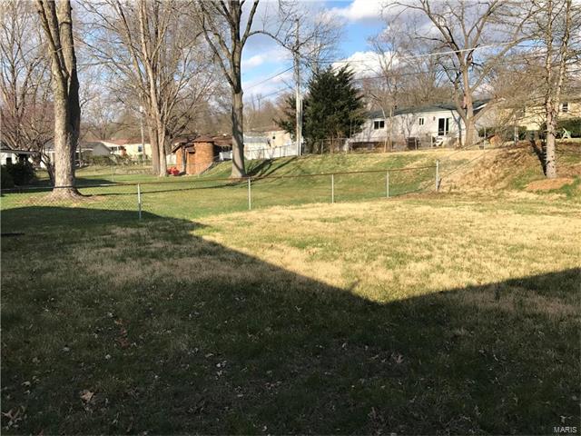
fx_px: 470
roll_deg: +0.6
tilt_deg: -11.8
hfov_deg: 63.4
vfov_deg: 49.7
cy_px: 218
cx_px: 290
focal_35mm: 28
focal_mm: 3.99
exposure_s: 1/1709
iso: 20
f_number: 1.8
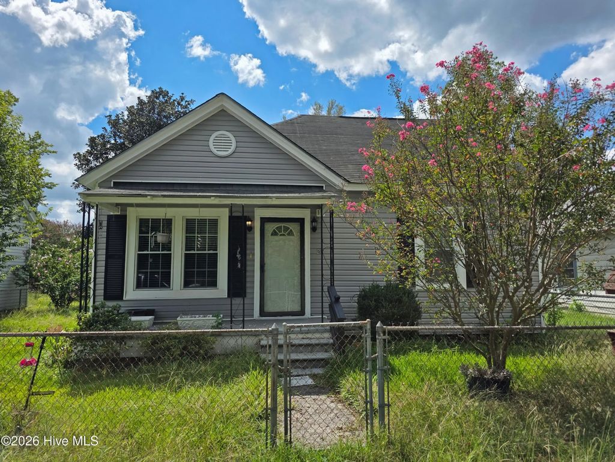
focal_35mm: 23
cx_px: 308
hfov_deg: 73.9
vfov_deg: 58.9
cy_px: 231
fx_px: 409
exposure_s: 1/7333
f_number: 1.7
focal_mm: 6.3
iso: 80
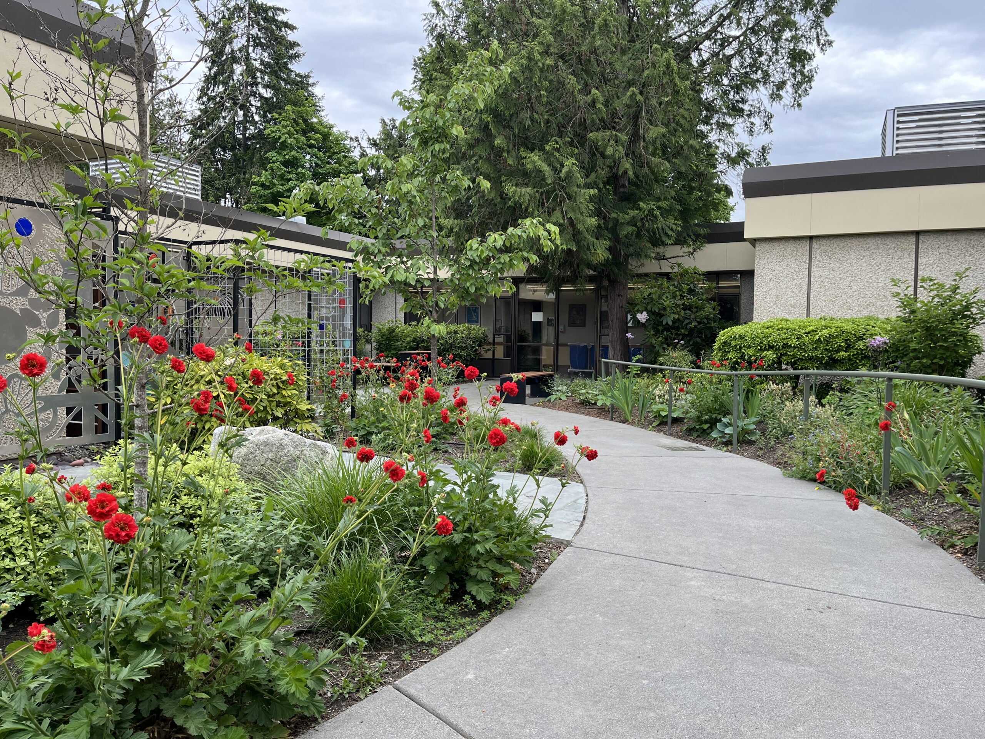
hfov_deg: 67.3
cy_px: 370
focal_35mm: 26
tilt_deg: -1.8
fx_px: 740
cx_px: 492
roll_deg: -0.2
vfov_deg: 53.1
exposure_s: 1/804
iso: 50
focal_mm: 5.1
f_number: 1.6
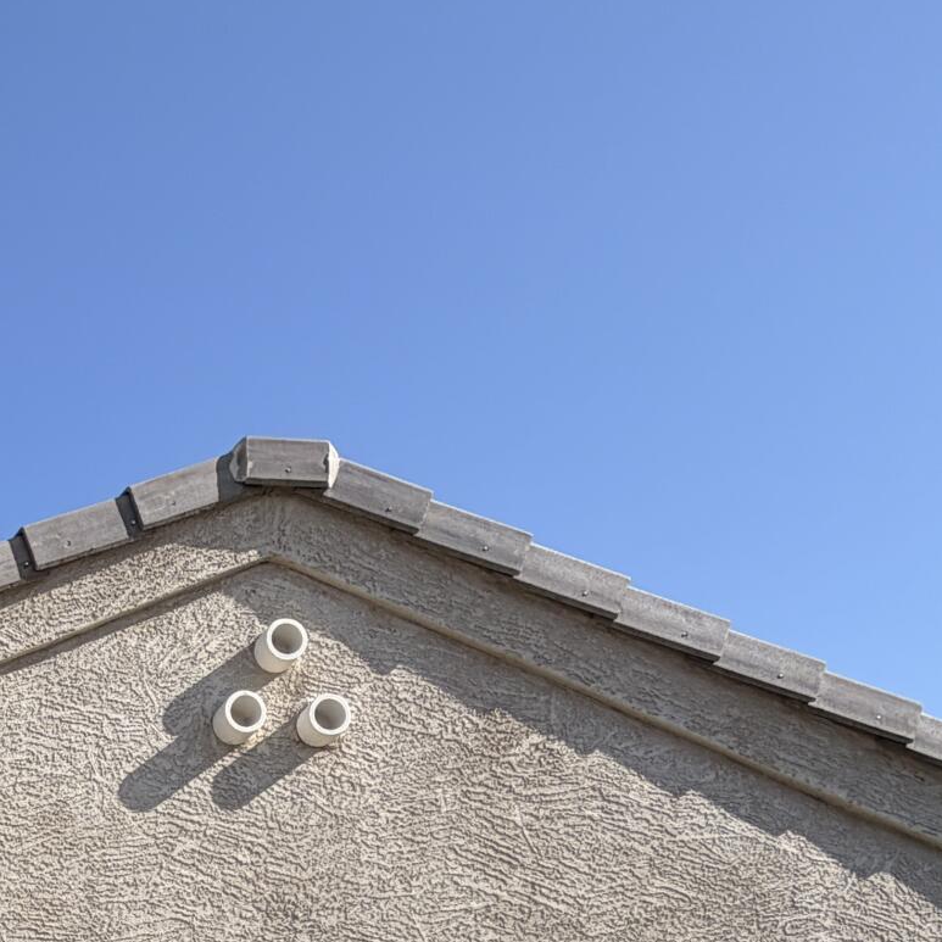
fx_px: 1478
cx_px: -299
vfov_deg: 27.6
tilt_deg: +2.7
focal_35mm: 48
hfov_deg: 28.6
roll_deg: +0.9
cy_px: 1308
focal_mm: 2.22
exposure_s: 1/770
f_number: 2.2
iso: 25
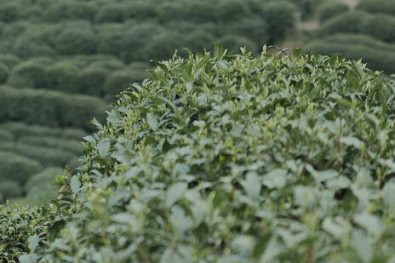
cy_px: 198
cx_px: -89
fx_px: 2128
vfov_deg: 7.1
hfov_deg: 10.4
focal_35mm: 194
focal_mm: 75
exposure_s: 1/800
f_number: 4
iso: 400
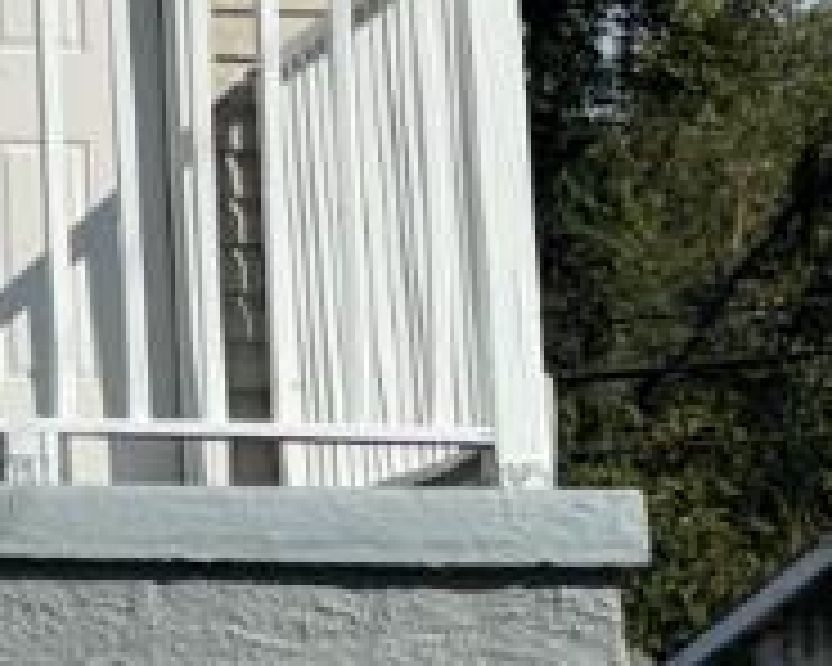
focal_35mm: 190
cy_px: -259
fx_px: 4679
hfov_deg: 9.4
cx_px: -953
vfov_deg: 8.0
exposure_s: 1/9009
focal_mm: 6.76
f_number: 1.78
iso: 64
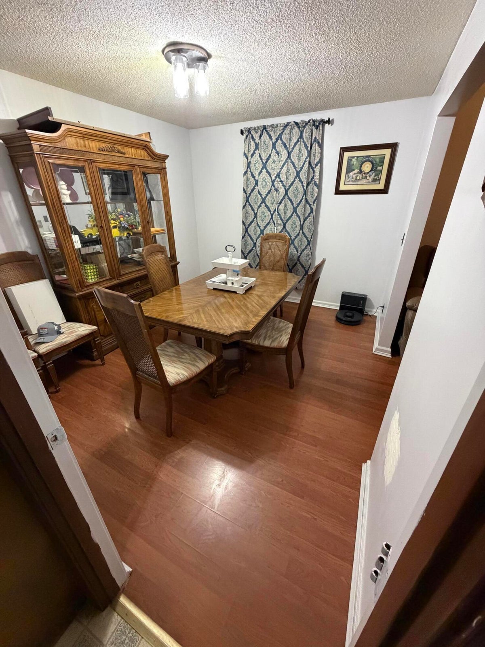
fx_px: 262
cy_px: 324
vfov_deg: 102.1
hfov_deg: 85.7
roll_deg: +0.4
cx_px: 242
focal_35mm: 14
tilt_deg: -26.0
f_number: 2.2
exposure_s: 1/60
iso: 640
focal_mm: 2.22
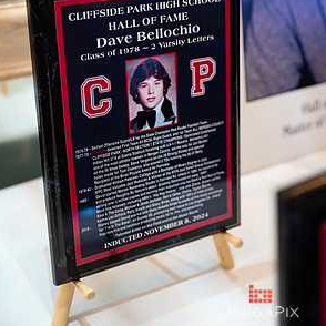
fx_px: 650
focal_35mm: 61
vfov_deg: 27.9
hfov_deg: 28.2
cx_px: 161
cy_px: 92
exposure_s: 1/200
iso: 1600
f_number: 3.2
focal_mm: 47
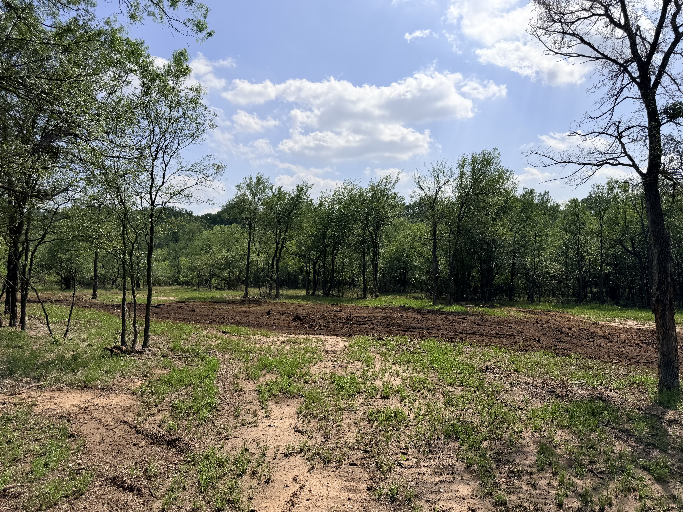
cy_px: 256
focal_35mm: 24
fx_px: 474
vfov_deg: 56.8
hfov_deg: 71.6
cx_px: 342
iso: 80
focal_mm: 6.76
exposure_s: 1/9091
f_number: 1.78
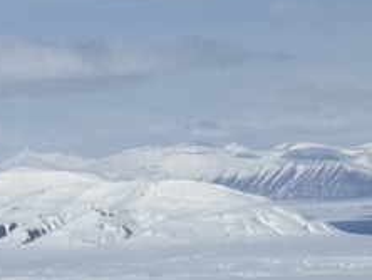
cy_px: 599
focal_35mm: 221
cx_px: -213
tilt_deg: -9.1
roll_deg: +1.4
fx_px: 2378
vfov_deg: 6.5
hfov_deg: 8.7
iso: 50
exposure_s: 1/16129
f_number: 1.78
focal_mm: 6.76
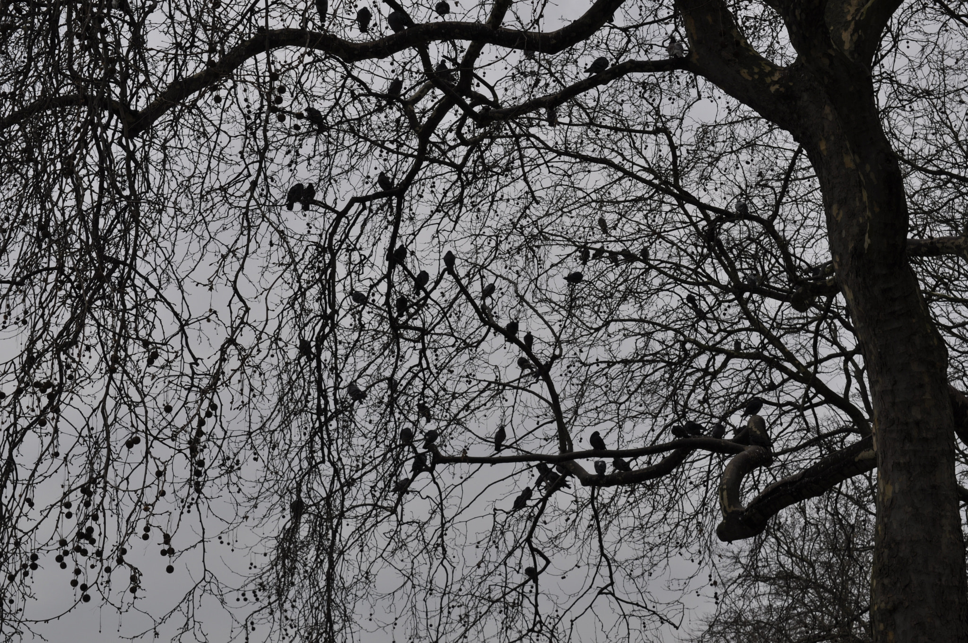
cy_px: 322
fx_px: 2215
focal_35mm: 82
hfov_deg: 24.6
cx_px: 484
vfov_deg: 16.5
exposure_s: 1/320
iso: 200
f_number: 9
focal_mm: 55
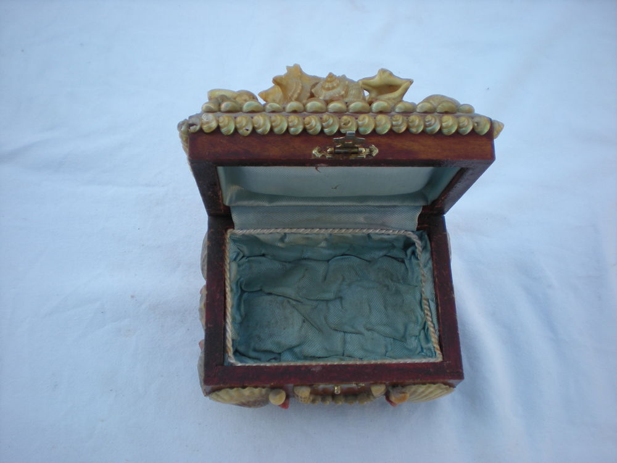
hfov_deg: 49.0
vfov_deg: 37.7
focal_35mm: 38
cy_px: 232
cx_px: 308
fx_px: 677
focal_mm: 6.3
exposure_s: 1/242
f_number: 3.1
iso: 64
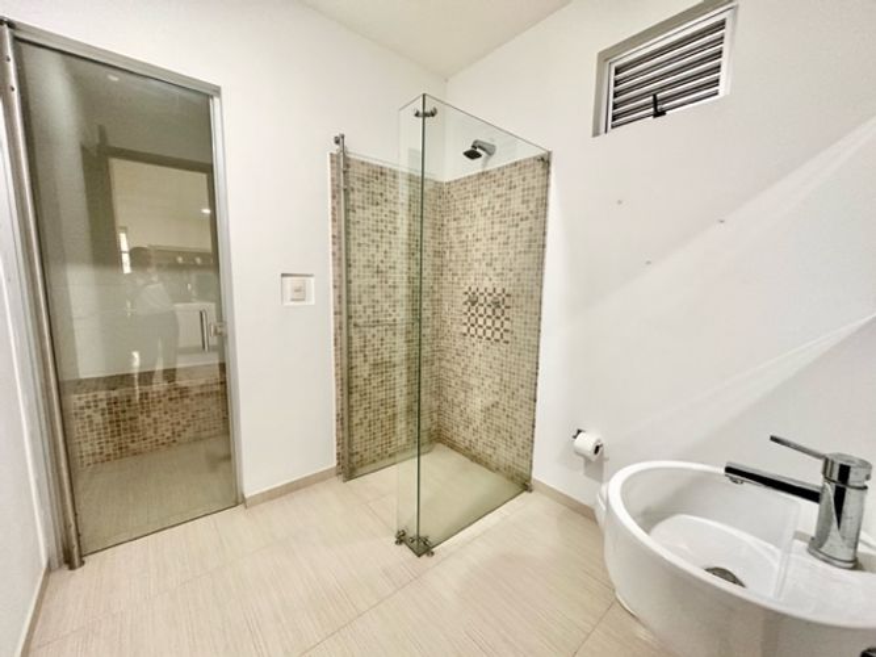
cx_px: 438
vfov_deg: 85.7
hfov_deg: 102.1
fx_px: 354
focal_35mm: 14
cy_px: 328
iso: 400
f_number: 2.2
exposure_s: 1/60
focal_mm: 2.22
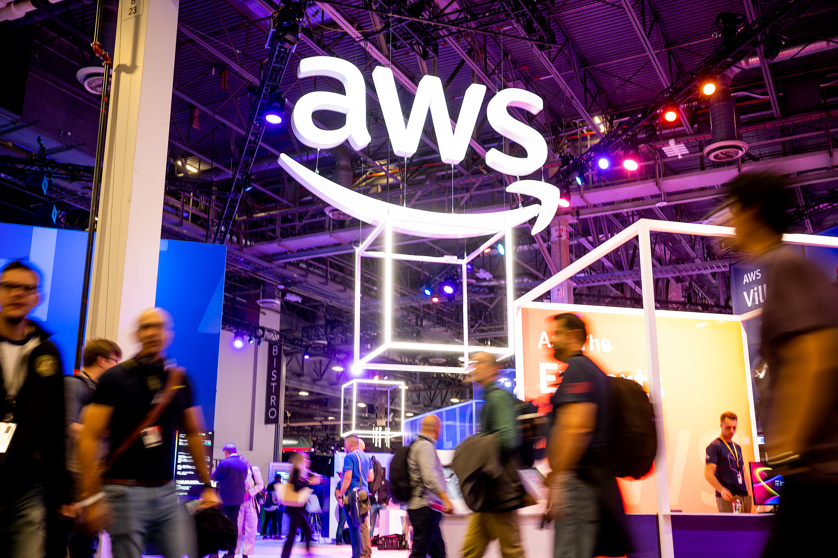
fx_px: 884
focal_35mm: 38
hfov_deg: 50.7
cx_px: 419
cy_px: 279
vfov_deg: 35.0
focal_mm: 38
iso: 280
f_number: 4
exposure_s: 1/10
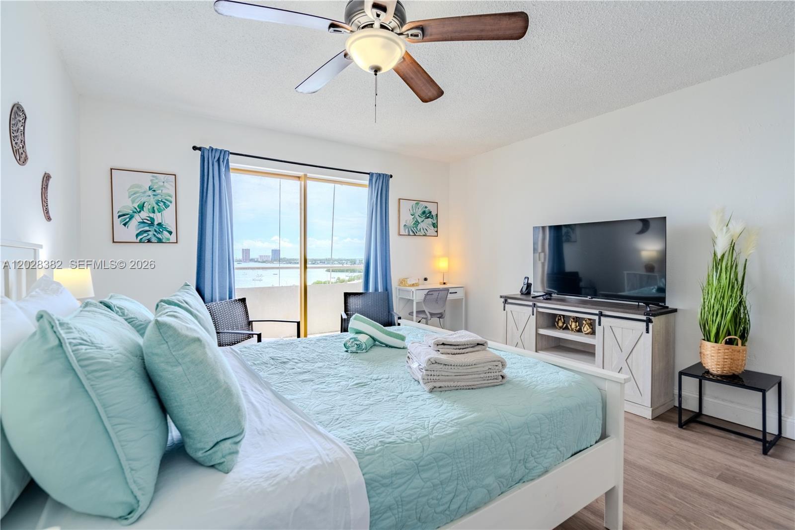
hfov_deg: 96.7
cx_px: 398
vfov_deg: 73.7
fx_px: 353
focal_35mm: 16
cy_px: 265
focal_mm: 16
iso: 640
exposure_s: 1/2500
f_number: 8
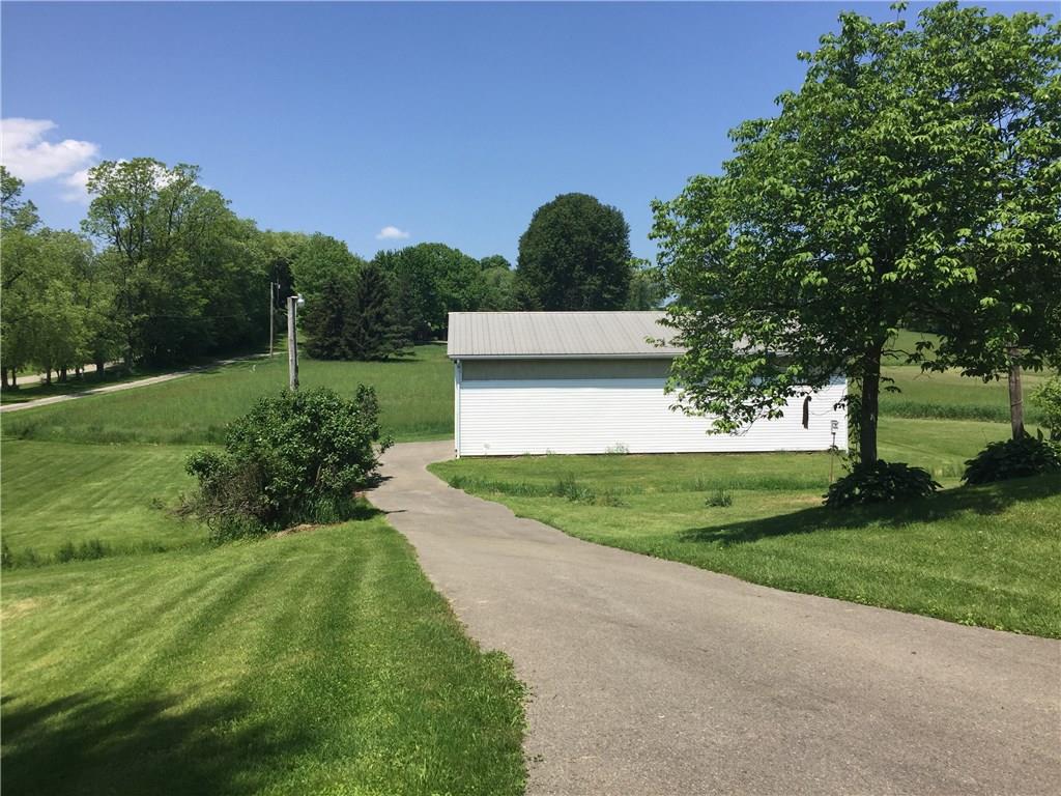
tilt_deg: -1.3
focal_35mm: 29
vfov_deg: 48.2
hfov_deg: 61.7
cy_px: 398
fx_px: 889
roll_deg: -0.4
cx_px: 530
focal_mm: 4.15
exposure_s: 1/1647
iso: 32
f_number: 2.2
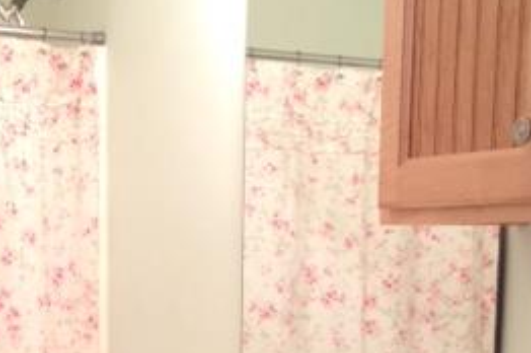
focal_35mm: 84
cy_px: 379
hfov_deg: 24.2
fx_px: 1237
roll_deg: -0.5
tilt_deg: -7.6
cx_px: 229
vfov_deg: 15.8
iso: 160
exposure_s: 1/20
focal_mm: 4.12
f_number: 2.4
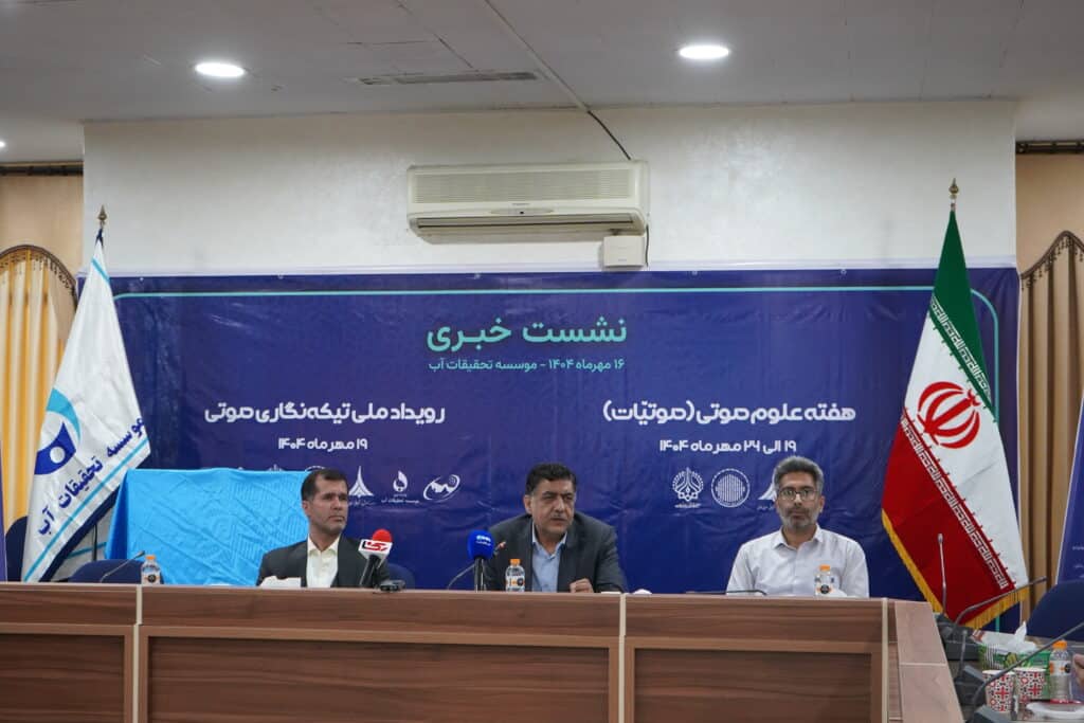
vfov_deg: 21.9
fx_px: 1867
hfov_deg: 32.4
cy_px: 362
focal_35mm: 62
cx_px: 542
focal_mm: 62
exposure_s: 1/160
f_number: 5.6
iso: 4000
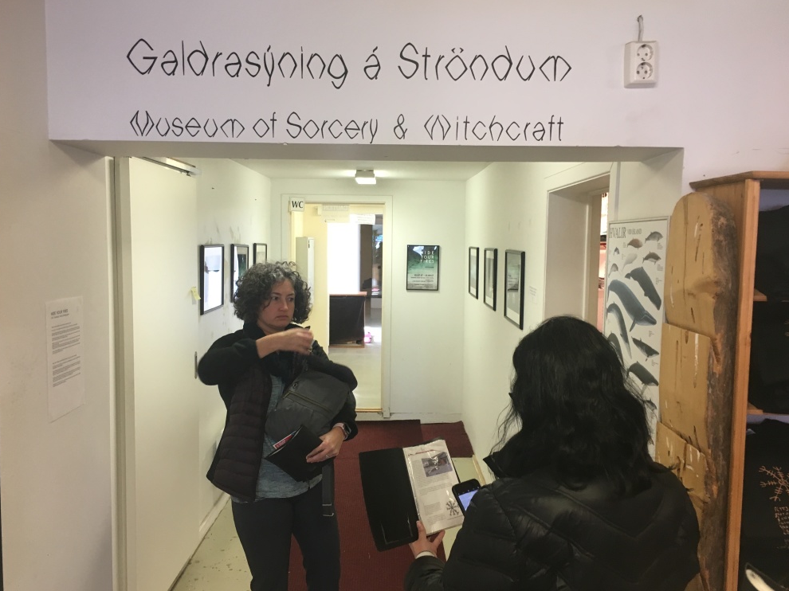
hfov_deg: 60.0
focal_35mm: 30
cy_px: 298
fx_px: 684
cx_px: 383
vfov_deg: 46.8
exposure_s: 1/33
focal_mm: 4.15
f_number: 2.2
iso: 100
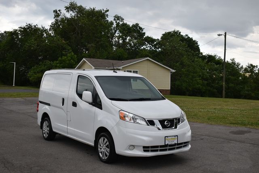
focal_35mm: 48
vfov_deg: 28.1
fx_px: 345
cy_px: 86
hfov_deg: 41.1
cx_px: 130
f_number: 5.6
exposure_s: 1/250
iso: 200
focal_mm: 32
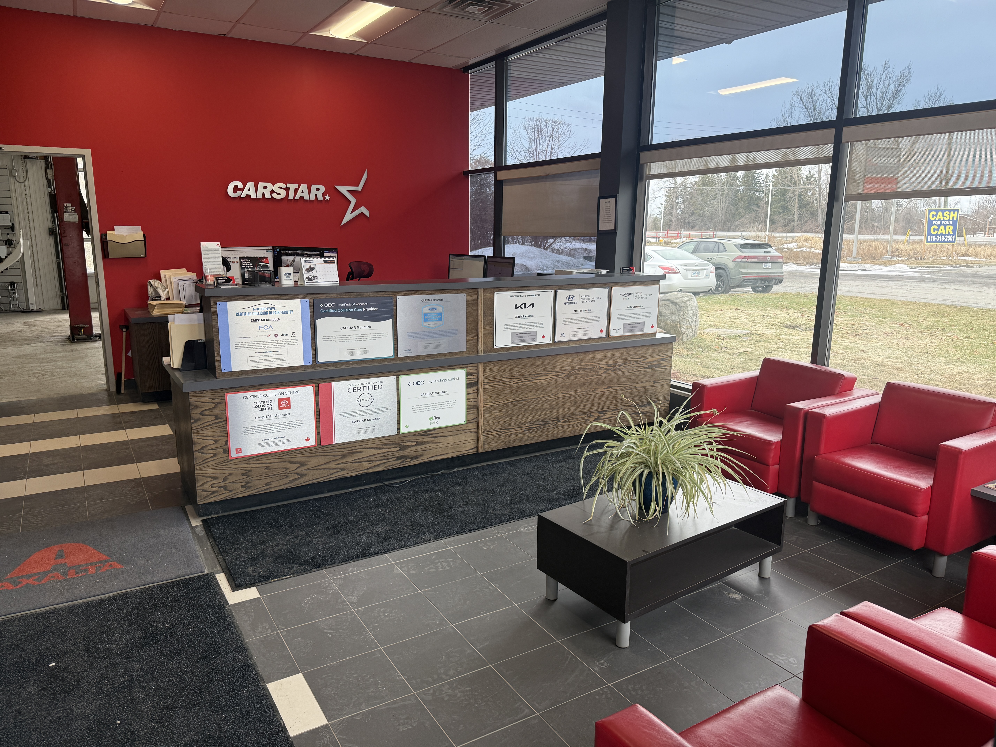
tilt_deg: -11.3
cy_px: 374
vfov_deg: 56.8
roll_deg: -0.9
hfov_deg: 71.6
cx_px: 498
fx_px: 691
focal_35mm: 24
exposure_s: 1/389
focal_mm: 6.76
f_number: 1.78
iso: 100
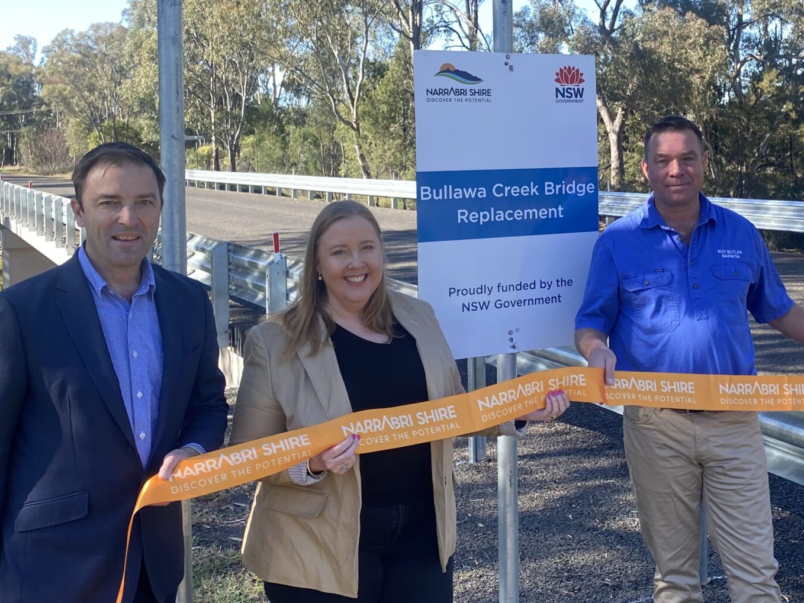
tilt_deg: -2.0
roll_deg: +0.1
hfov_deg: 38.1
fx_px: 1138
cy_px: 194
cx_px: 589
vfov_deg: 29.5
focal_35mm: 49
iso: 32
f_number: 1.8
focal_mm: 4.25
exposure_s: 1/171
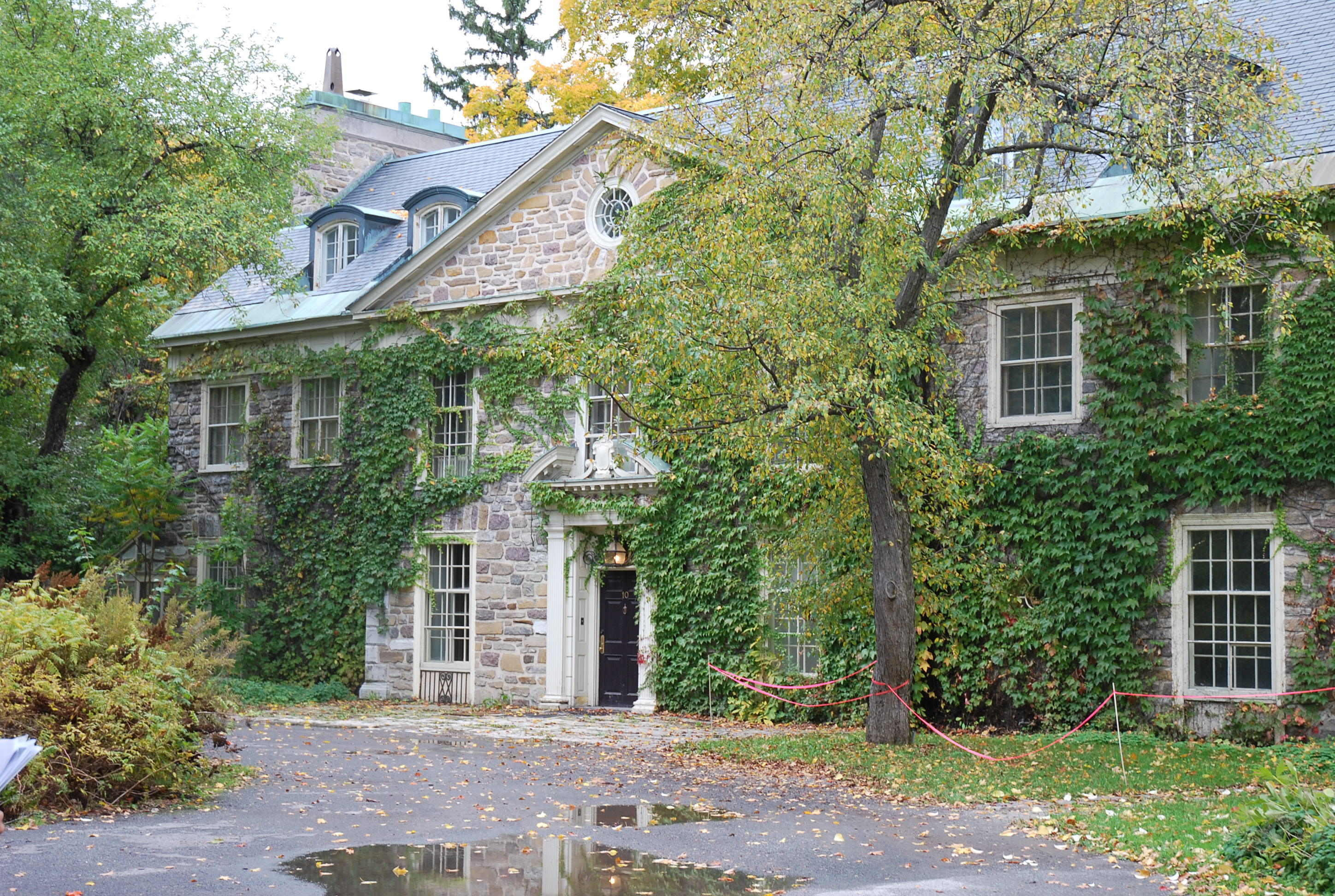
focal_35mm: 57
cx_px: 668
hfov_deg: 35.0
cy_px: 448
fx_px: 2118
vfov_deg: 23.9
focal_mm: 38
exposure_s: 1/80
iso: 200
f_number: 4.5
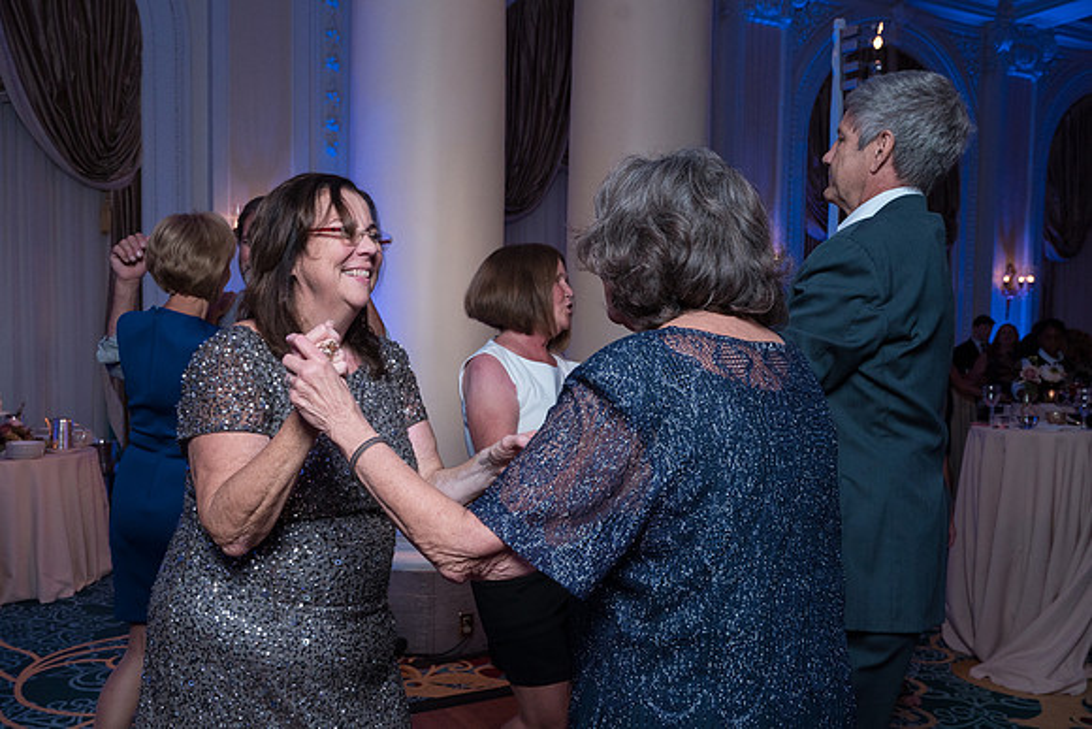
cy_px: 405
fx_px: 969
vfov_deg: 41.1
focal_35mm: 32
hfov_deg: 58.6
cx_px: 485
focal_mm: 28
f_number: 5.6
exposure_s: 1/200
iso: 2000
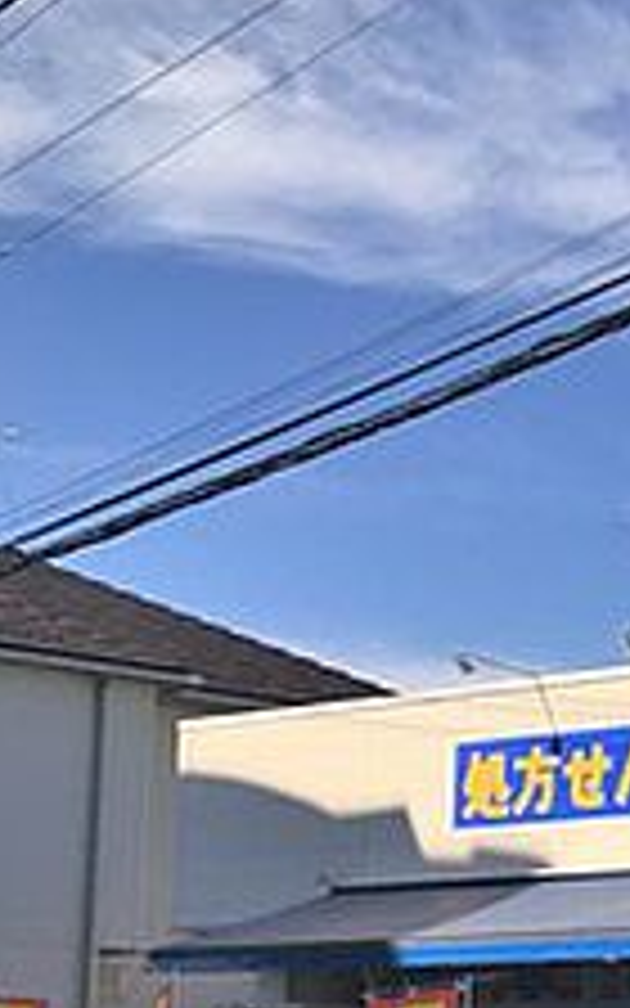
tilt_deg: +4.4
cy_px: 927
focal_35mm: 88
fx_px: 2417
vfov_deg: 22.9
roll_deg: -0.7
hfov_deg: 12.6
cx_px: 1359
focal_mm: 4.15
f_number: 2.2
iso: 25
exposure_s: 1/2481
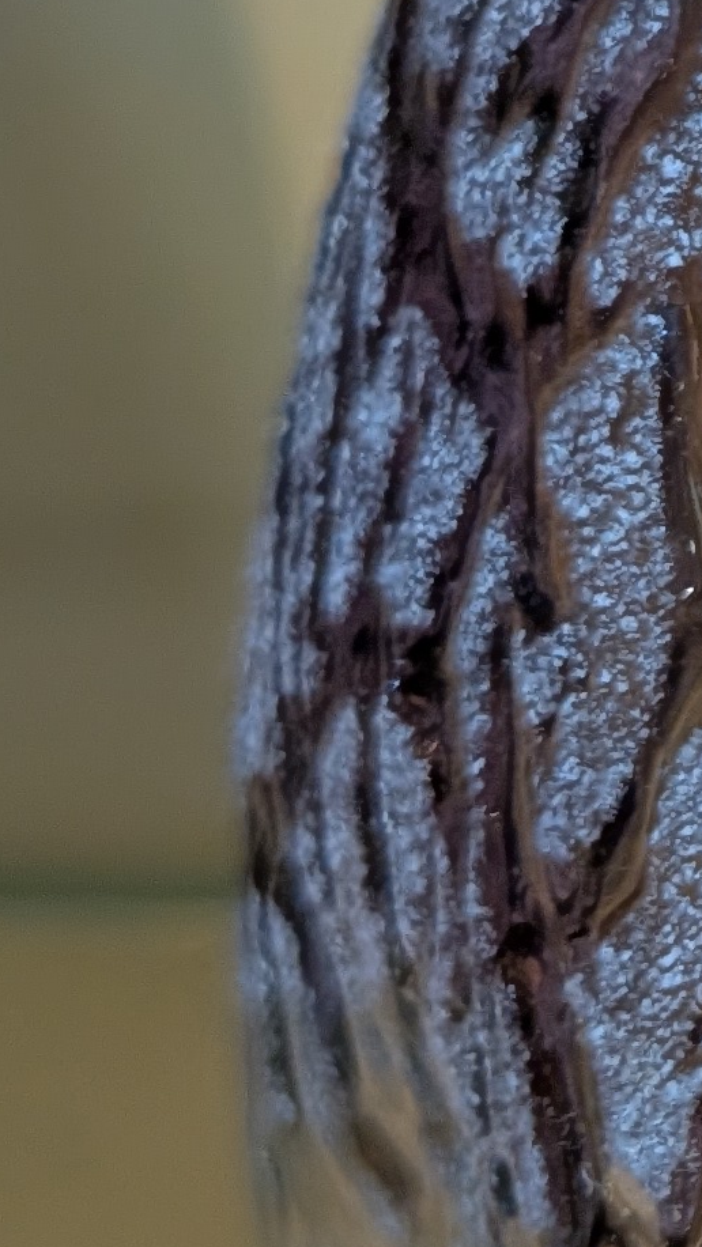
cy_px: 156
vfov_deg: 18.5
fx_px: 3771
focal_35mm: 114
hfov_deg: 9.3
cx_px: 1784
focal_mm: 4.53
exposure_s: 1/152
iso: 26
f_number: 1.7
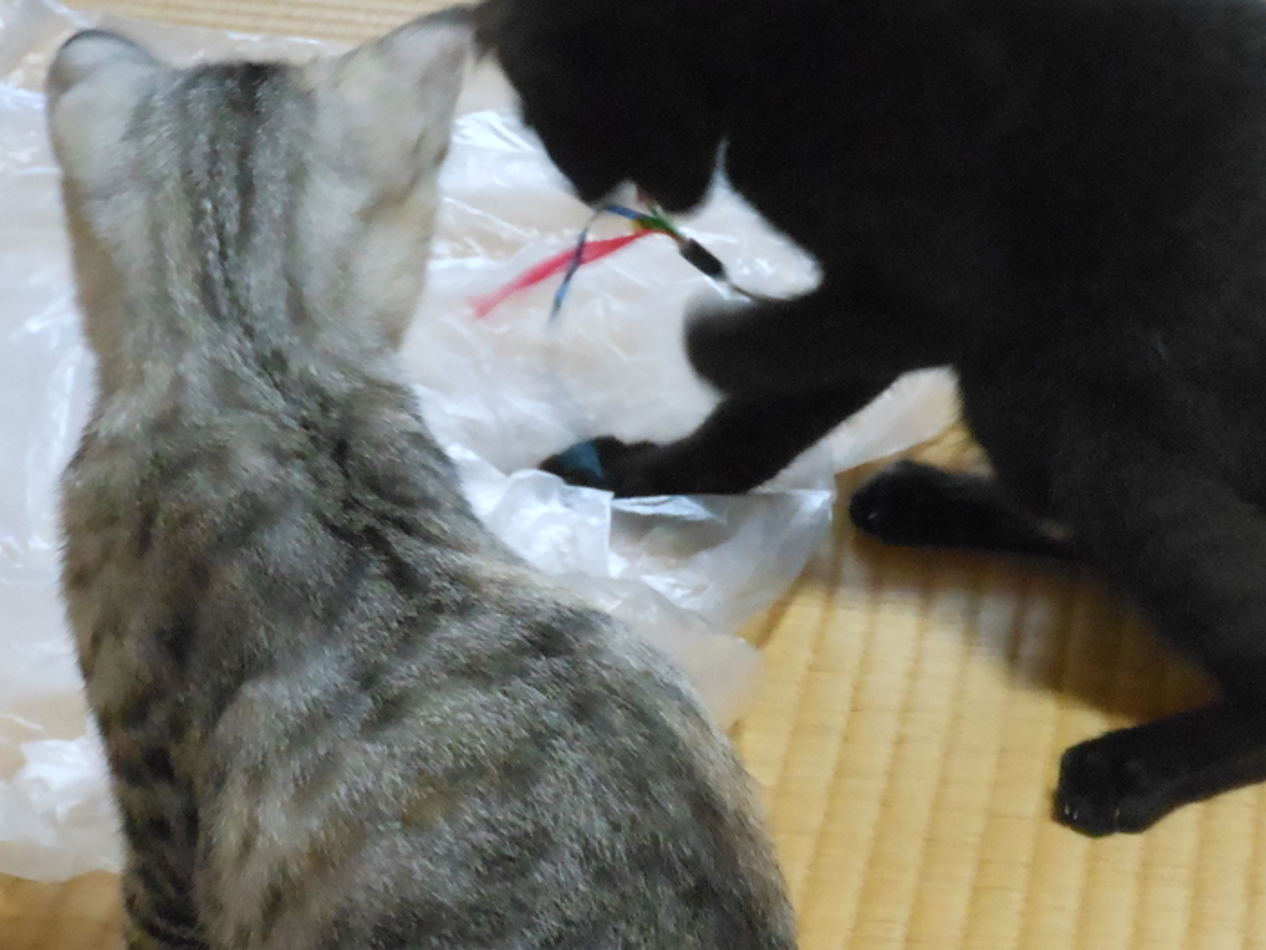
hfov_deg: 13.2
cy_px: 470
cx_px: 699
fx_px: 5450
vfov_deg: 10.0
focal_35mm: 149
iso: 800
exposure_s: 1/20
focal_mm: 15.6
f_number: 5.3
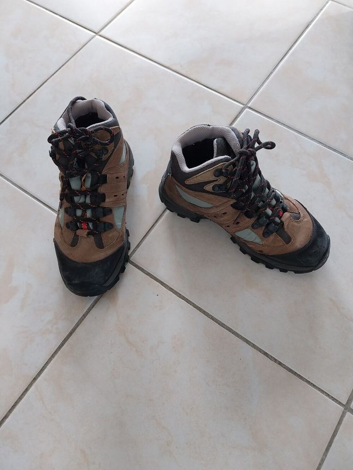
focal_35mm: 26
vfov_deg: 67.3
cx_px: 176
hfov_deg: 53.1
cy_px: 235
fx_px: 353
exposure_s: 1/50
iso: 200
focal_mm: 4
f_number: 1.8
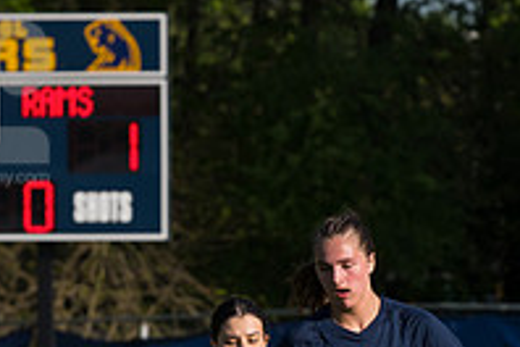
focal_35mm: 791
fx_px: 11425
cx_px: 341
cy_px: 455
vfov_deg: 1.7
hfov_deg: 2.6
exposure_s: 1/1600
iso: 250
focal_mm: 180
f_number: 5.6
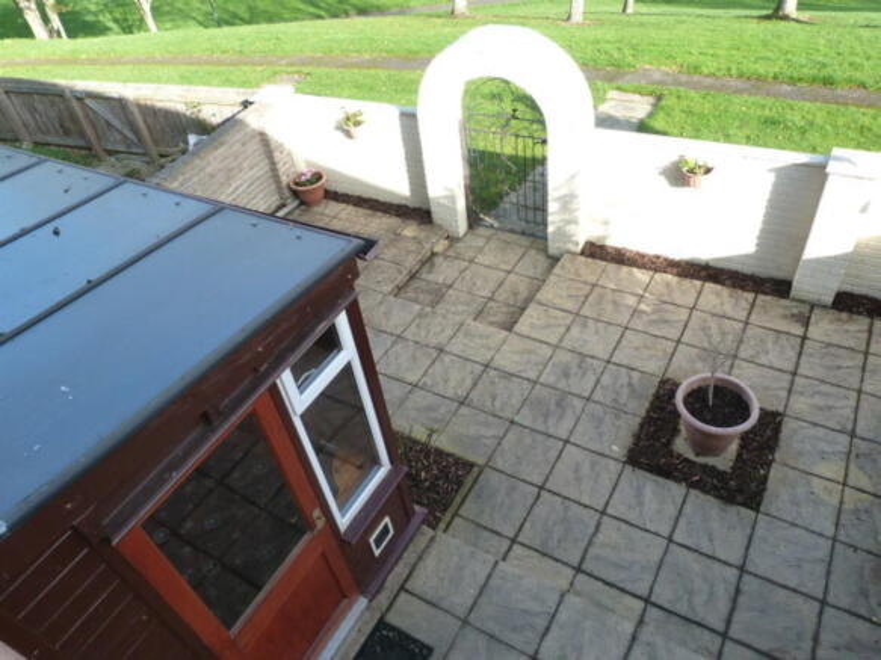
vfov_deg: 54.9
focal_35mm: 25
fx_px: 636
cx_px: 440
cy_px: 330
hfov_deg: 69.4
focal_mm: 4.5
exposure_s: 1/125
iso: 125
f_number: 4
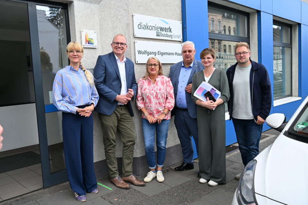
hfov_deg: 58.3
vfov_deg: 40.8
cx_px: 154
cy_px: 102
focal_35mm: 32
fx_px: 276
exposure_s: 1/250
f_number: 5.6
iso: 180
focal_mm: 21.5
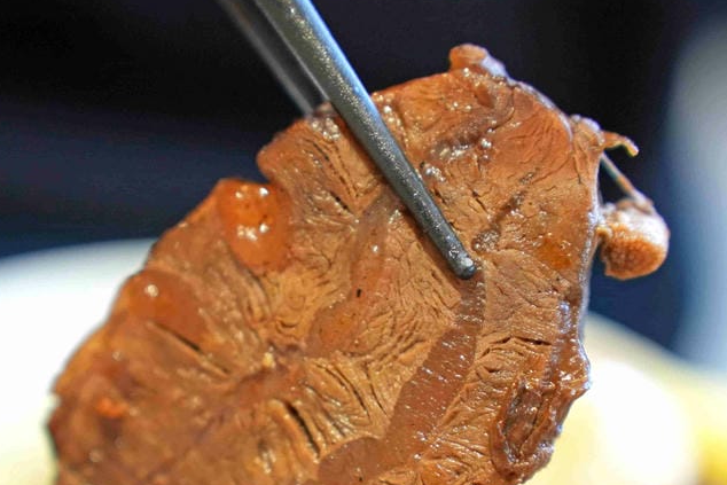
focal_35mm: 142
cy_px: 389
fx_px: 2868
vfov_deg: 9.6
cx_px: 359
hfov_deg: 14.4
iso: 1600
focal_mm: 75
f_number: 3.2
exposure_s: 1/320
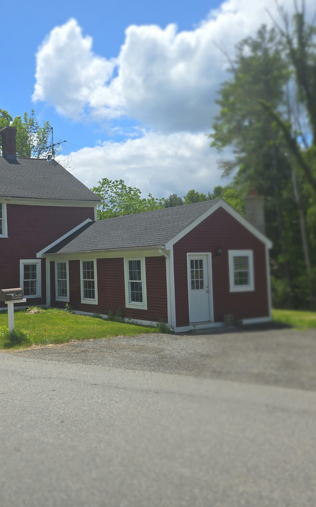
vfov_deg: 58.1
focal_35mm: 33
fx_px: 455
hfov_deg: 36.6
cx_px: 51
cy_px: 251
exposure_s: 1/2043
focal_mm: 5.4
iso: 25
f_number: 1.8
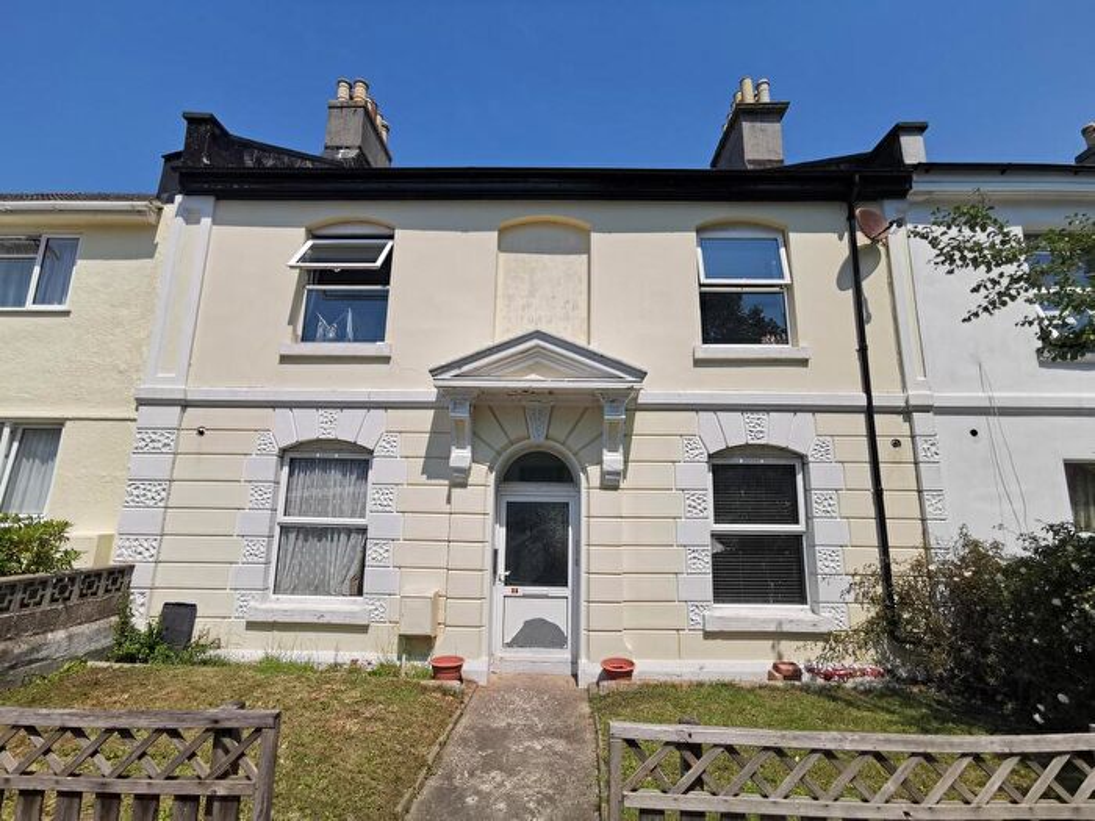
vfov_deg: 74.7
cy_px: 410
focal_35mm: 17
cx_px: 548
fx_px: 538
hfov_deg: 91.0
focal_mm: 2.26
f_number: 2.2
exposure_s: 1/2024
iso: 50
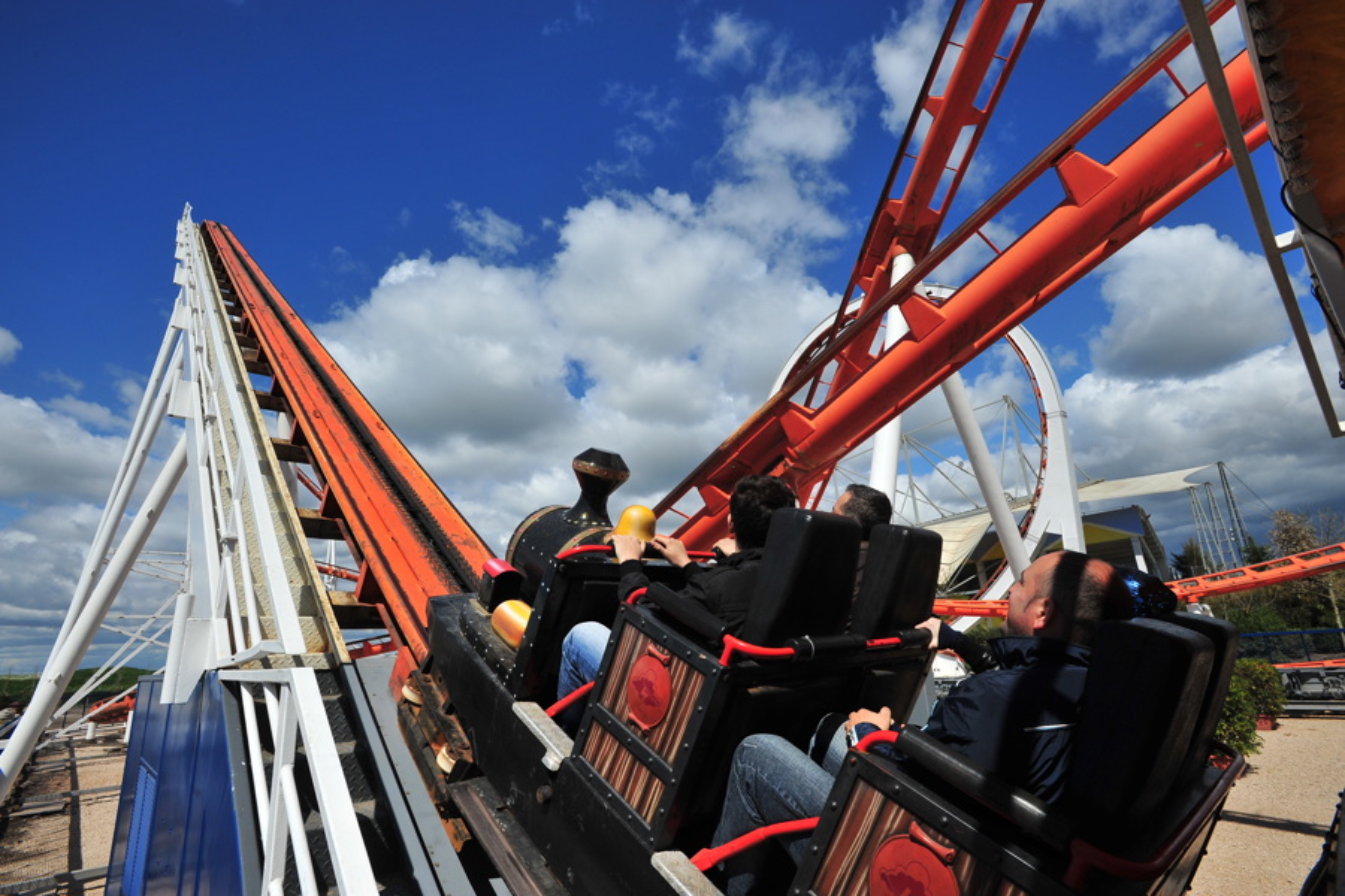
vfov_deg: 70.4
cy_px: 448
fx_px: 635
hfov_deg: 93.3
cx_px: 672
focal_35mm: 17
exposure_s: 1/1500
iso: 400
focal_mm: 17
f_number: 11
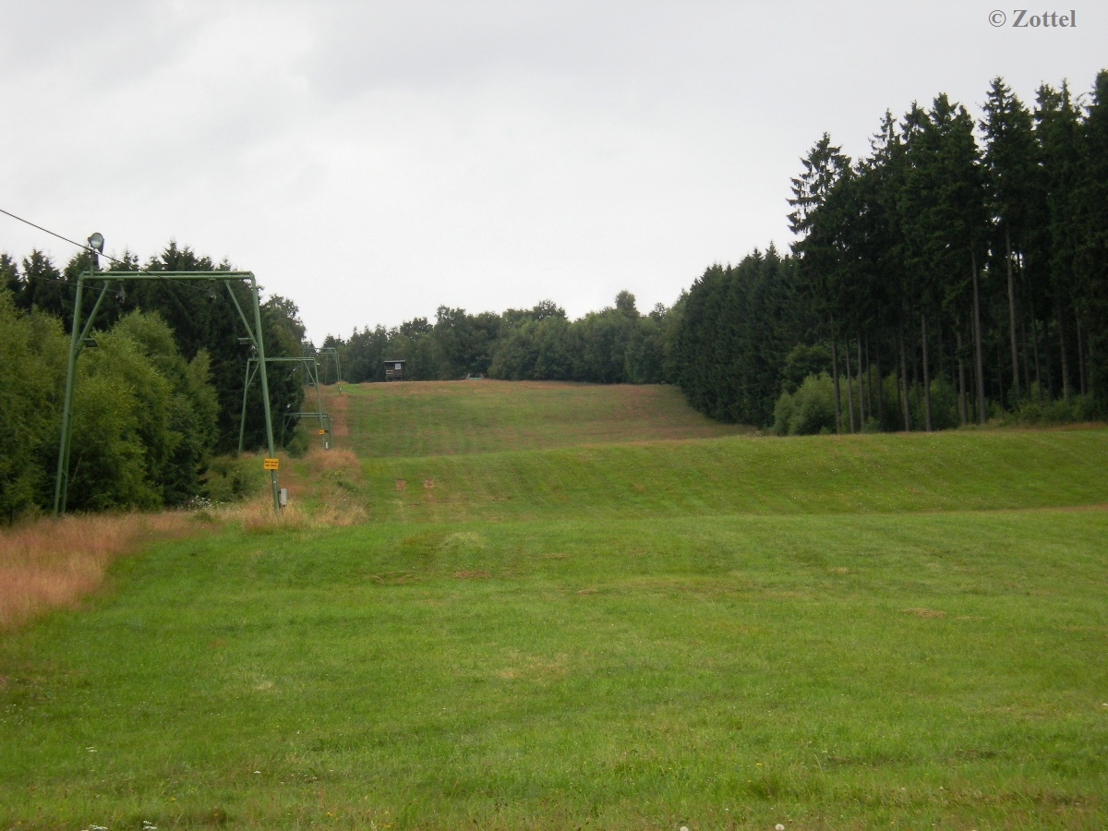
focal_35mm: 102
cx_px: 554
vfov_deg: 14.5
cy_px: 416
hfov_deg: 19.3
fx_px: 3265
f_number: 5.6
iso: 99
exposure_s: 1/124
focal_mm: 17
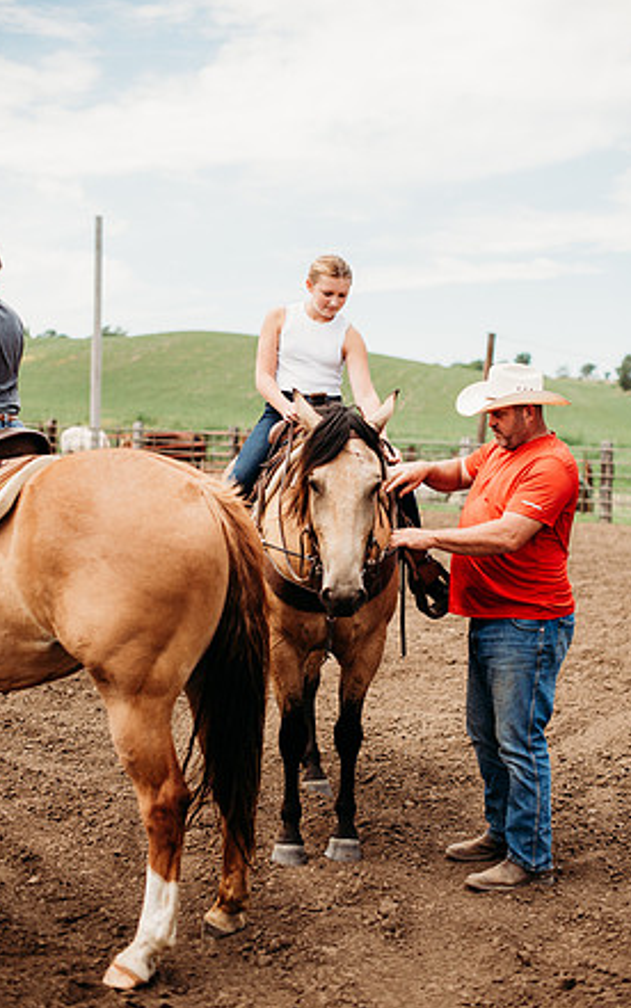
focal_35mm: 52
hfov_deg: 24.9
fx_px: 1429
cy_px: 501
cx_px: 329
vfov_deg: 38.9
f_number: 2.2
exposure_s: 1/1600
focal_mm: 50
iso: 100
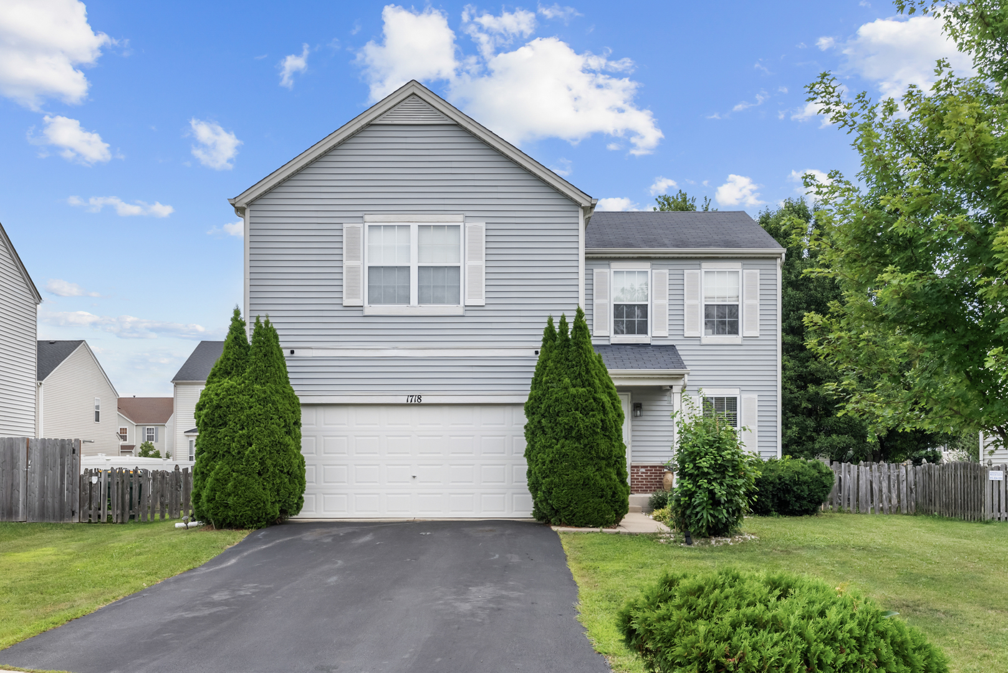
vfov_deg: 37.9
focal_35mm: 35
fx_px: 980
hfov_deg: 54.4
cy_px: 336
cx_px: 504
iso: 400
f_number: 8
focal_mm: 35
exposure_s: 1/500
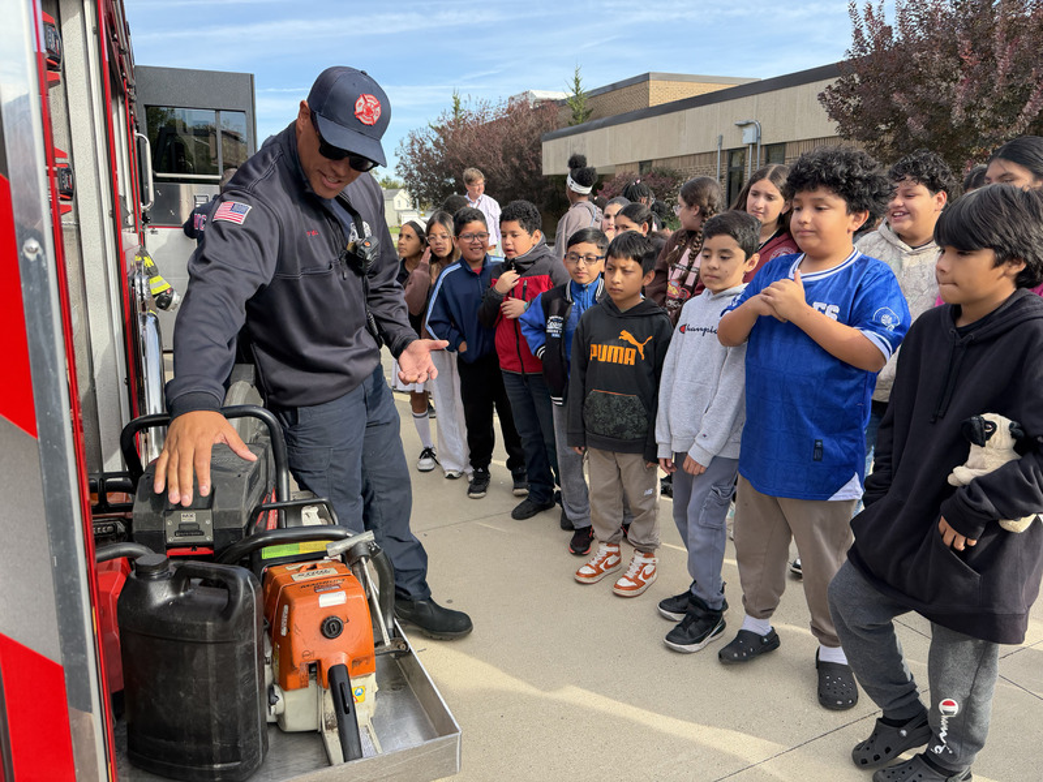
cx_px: 522
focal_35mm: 24
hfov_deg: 71.6
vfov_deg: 56.8
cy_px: 391
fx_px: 723
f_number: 1.78
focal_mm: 6.76
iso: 100
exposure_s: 1/1464
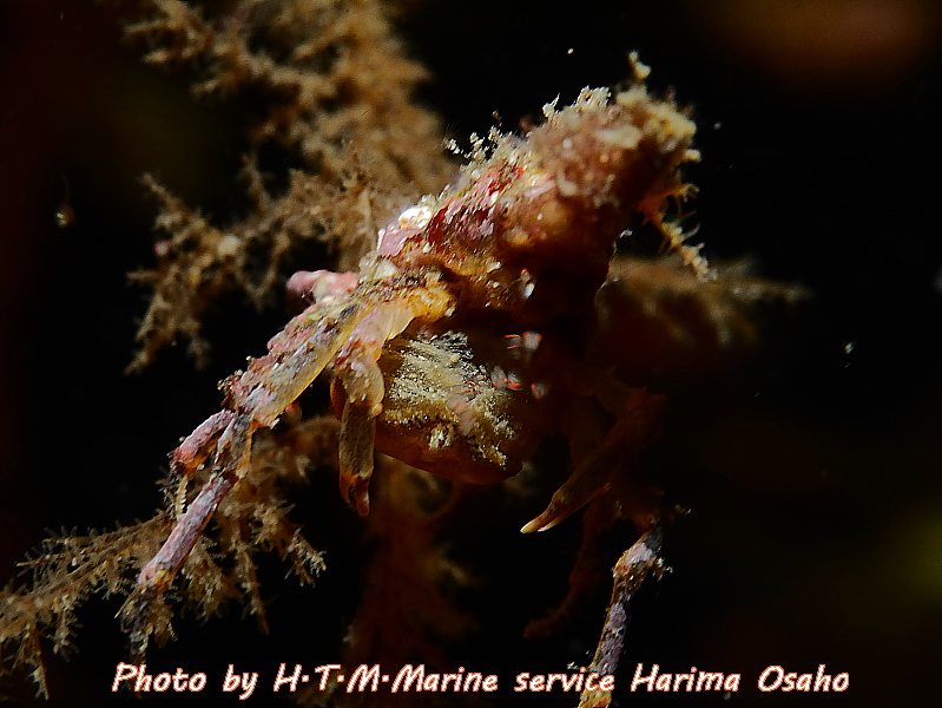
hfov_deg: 21.8
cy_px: 354
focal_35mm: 90
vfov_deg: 16.4
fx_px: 2450
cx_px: 471
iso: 2000
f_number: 11
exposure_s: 1/100
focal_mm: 45
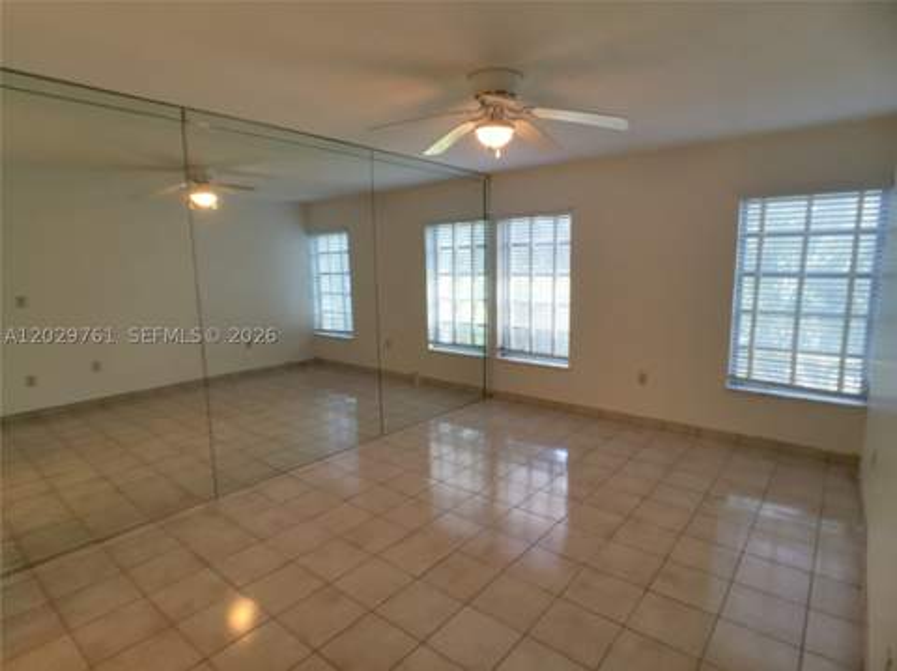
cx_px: 448
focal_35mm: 29
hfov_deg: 61.7
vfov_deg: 48.2
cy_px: 336
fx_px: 751
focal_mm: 4.15
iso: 40
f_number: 2.2
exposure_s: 1/30
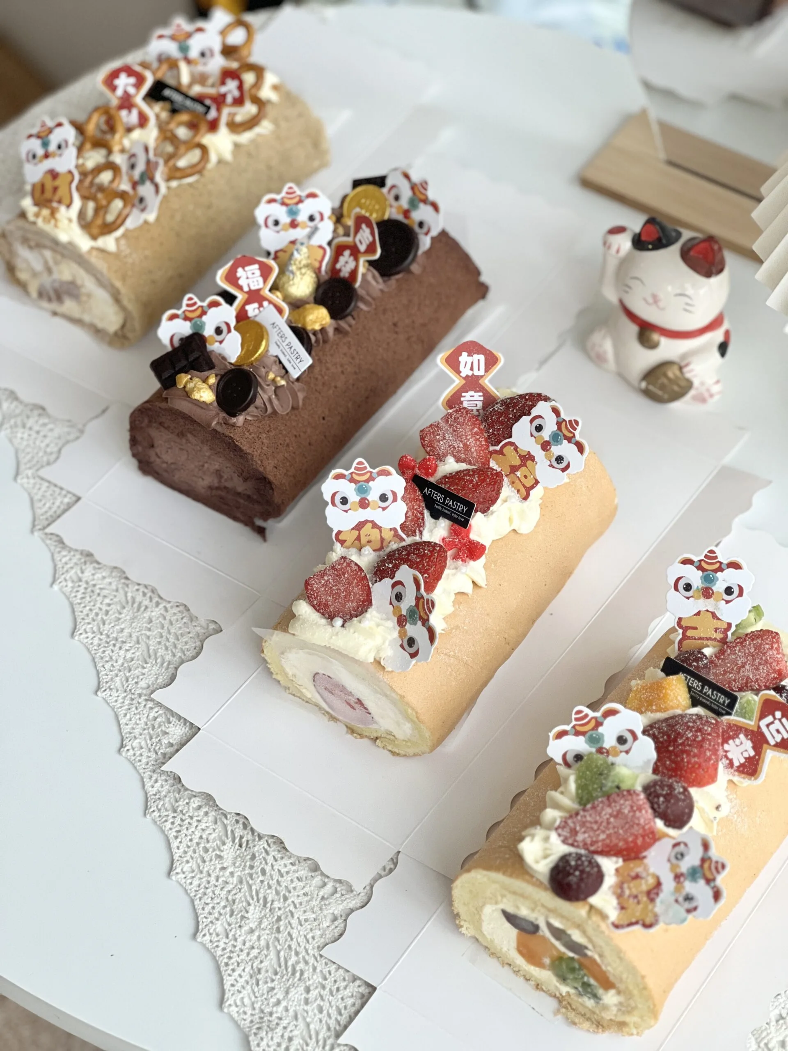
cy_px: 526
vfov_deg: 25.3
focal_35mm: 77
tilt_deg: -49.6
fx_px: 2337
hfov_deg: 19.1
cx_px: 394
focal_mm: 9
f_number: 2.8
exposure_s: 1/100
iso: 160
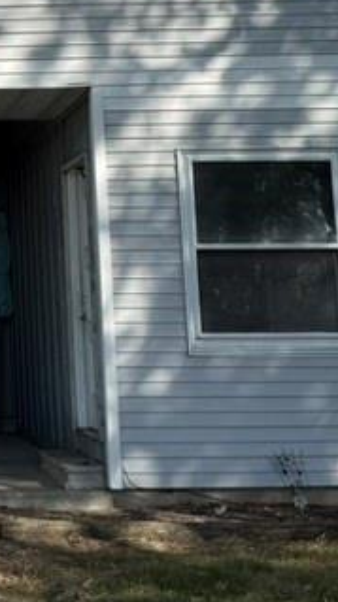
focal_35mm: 84
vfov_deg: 24.8
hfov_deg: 13.6
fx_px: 1341
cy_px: 94
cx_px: -144
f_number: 1.78
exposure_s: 1/4975
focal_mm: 6.76
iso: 80
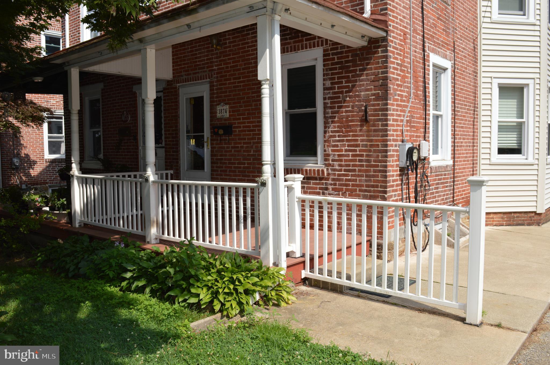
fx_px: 458
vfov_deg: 43.5
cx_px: 275
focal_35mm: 30
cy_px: 182
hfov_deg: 62.0
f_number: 9
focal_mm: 20
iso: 100
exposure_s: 1/200
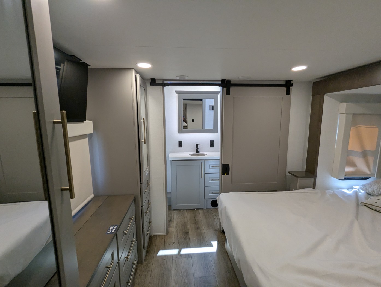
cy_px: 144
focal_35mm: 16
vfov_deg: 78.2
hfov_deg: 94.4
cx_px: 190
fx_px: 176
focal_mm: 2.35
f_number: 2.2
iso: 231
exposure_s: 1/165
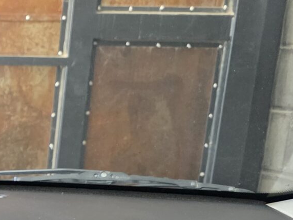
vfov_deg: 13.4
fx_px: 872
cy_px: 343
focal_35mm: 103
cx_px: -195
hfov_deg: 16.6
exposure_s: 1/100
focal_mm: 6.3
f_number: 1.7
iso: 1250
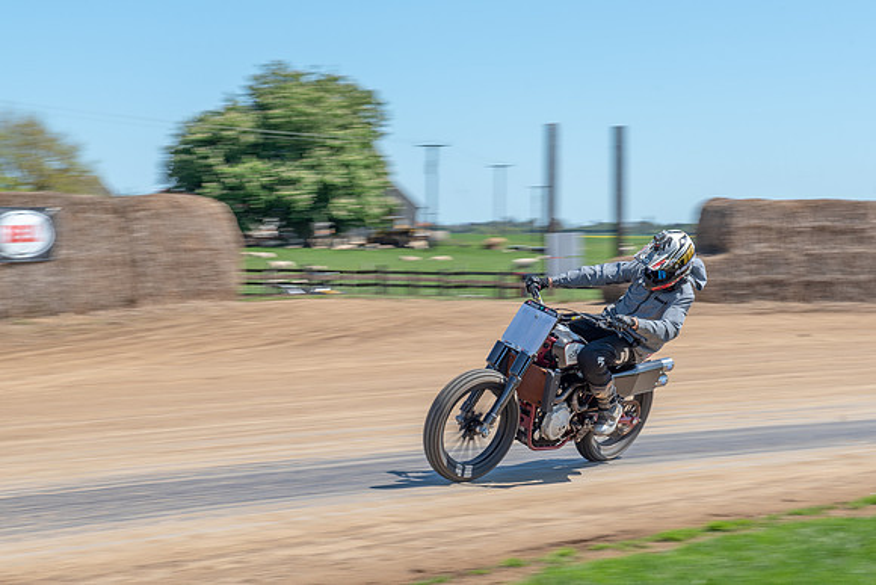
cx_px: 529
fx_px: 2125
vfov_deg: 15.7
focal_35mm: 87
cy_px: 347
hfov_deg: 23.3
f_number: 8
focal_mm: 70
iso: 100
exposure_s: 1/160
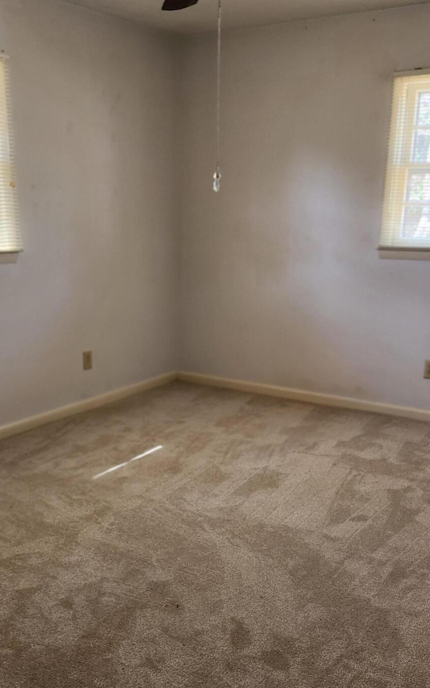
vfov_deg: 53.4
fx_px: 675
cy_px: 428
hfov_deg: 35.3
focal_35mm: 36
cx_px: 190
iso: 320
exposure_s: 1/120
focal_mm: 5.54
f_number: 1.8
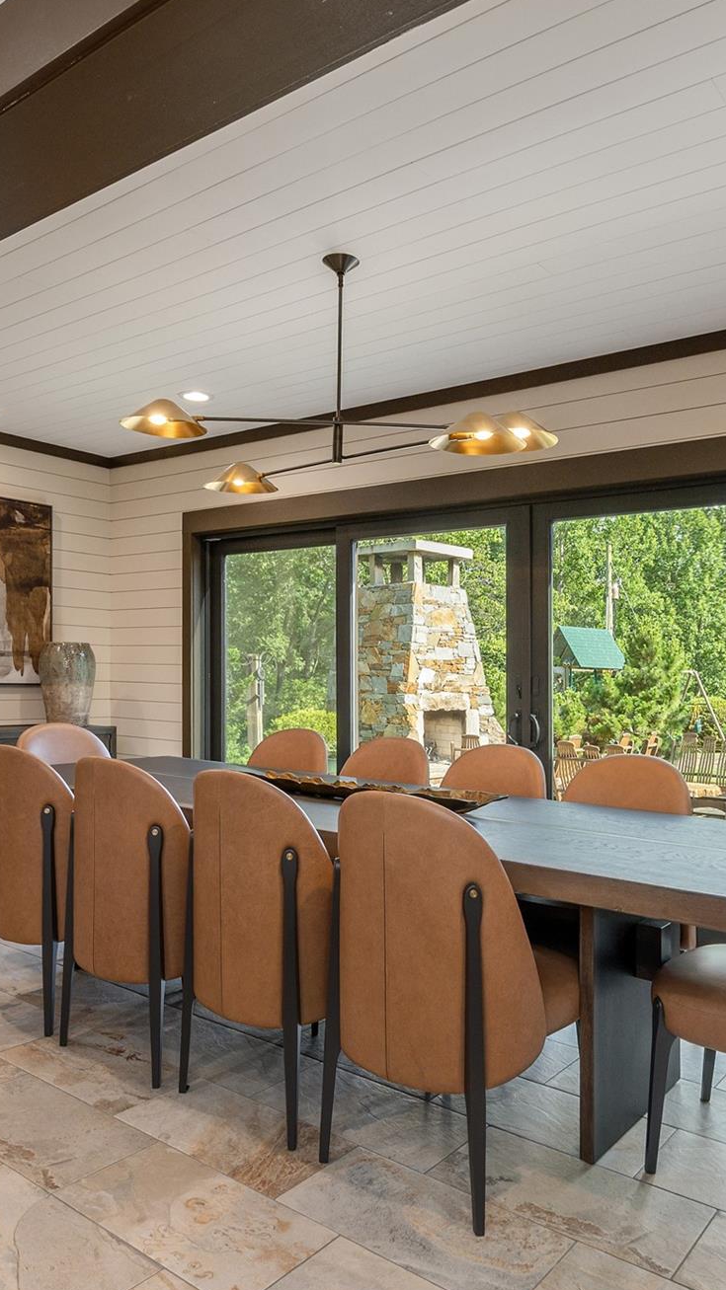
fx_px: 815
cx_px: 450
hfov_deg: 47.6
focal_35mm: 24
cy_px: 668
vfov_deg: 76.7
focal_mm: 14.5
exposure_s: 1/50
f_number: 7.1
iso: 320
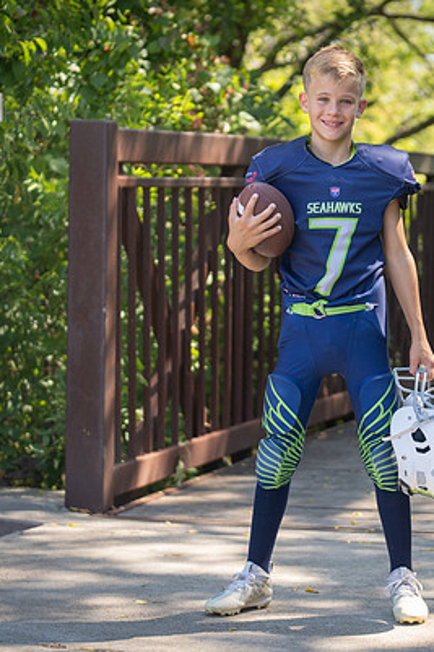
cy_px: 319
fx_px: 1955
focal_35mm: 108
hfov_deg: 12.6
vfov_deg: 18.9
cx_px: 354
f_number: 2.8
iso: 125
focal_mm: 70
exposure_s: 1/320
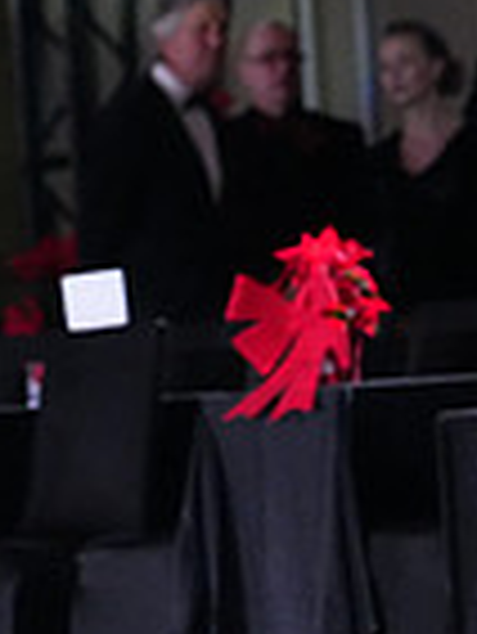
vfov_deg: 3.7
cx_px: -734
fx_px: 9796
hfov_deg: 2.8
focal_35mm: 534
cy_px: 416
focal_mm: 135
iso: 8000
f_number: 5
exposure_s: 1/400
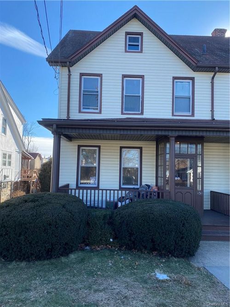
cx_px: 115
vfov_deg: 67.3
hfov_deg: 53.0
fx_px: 230
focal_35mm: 26
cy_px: 154
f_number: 1.8
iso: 32
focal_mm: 4.25
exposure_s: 1/898
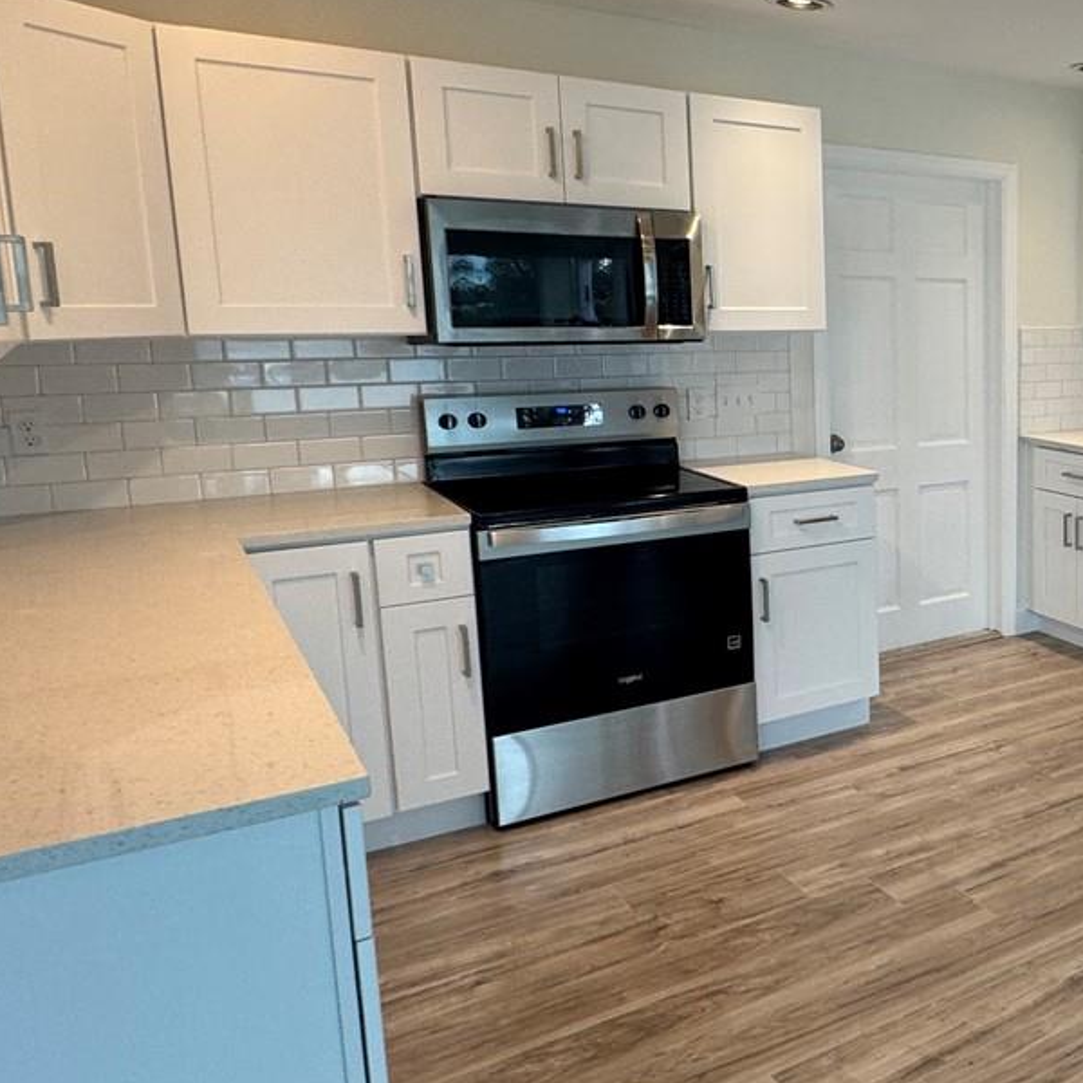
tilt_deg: -5.7
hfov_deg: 41.4
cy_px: 480
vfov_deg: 49.6
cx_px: 1146
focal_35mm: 33
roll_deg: -1.3
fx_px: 1168
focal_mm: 2.22
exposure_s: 1/120
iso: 80
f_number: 2.2
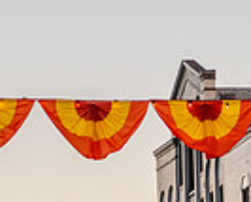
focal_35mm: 253
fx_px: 1884
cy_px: 260
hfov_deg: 7.6
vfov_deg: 6.1
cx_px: 100
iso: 500
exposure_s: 1/400
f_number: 4.5
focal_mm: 62
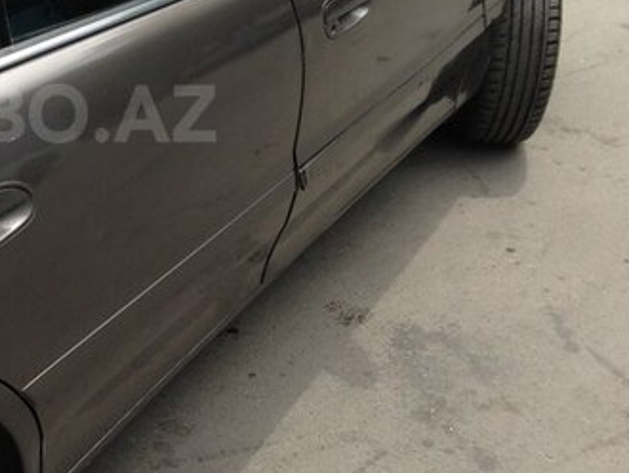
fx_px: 1200
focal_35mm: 66
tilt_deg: -22.1
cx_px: 21
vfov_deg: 22.1
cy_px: 113
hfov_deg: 27.9
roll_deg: +1.5
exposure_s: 1/516
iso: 50
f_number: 2.4
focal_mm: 4.12
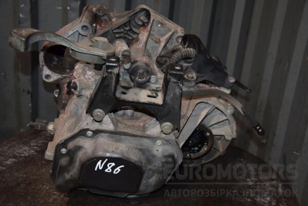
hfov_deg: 38.9
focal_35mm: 51
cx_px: 154
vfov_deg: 26.5
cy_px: 103
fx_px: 436
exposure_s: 1/60
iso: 800
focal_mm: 34
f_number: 5
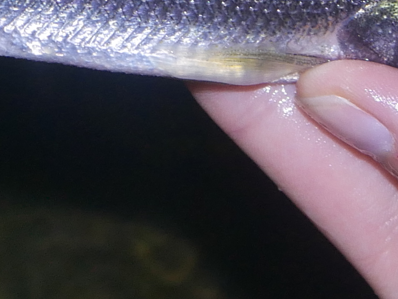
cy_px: -85
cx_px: -115
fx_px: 2933
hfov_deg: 7.7
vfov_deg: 5.8
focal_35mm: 255
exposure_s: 1/125
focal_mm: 25
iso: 400
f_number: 5.3
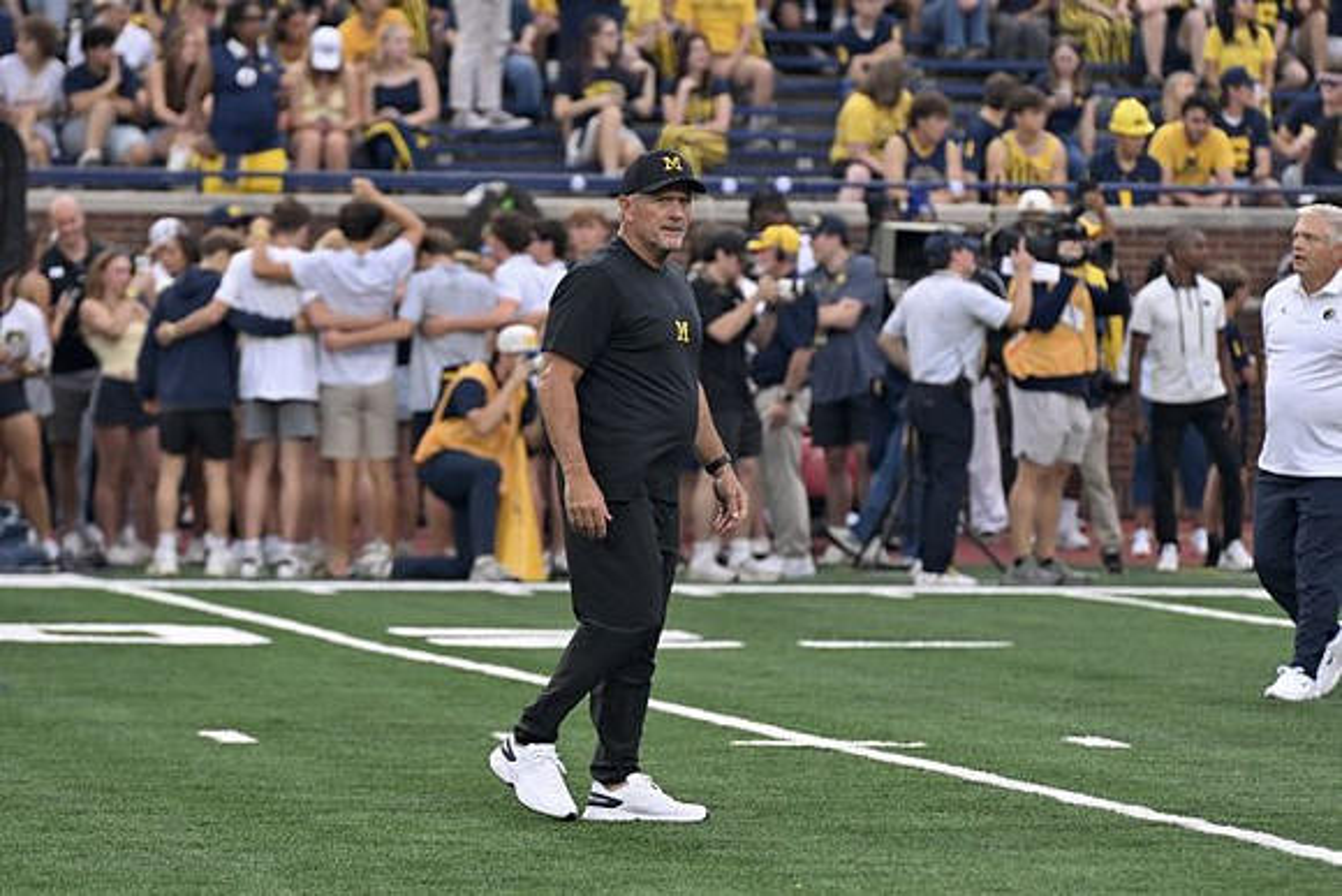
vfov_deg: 4.6
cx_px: 671
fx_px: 11185
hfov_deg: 6.9
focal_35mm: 300
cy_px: 448
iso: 500
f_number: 4
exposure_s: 1/500
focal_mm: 200
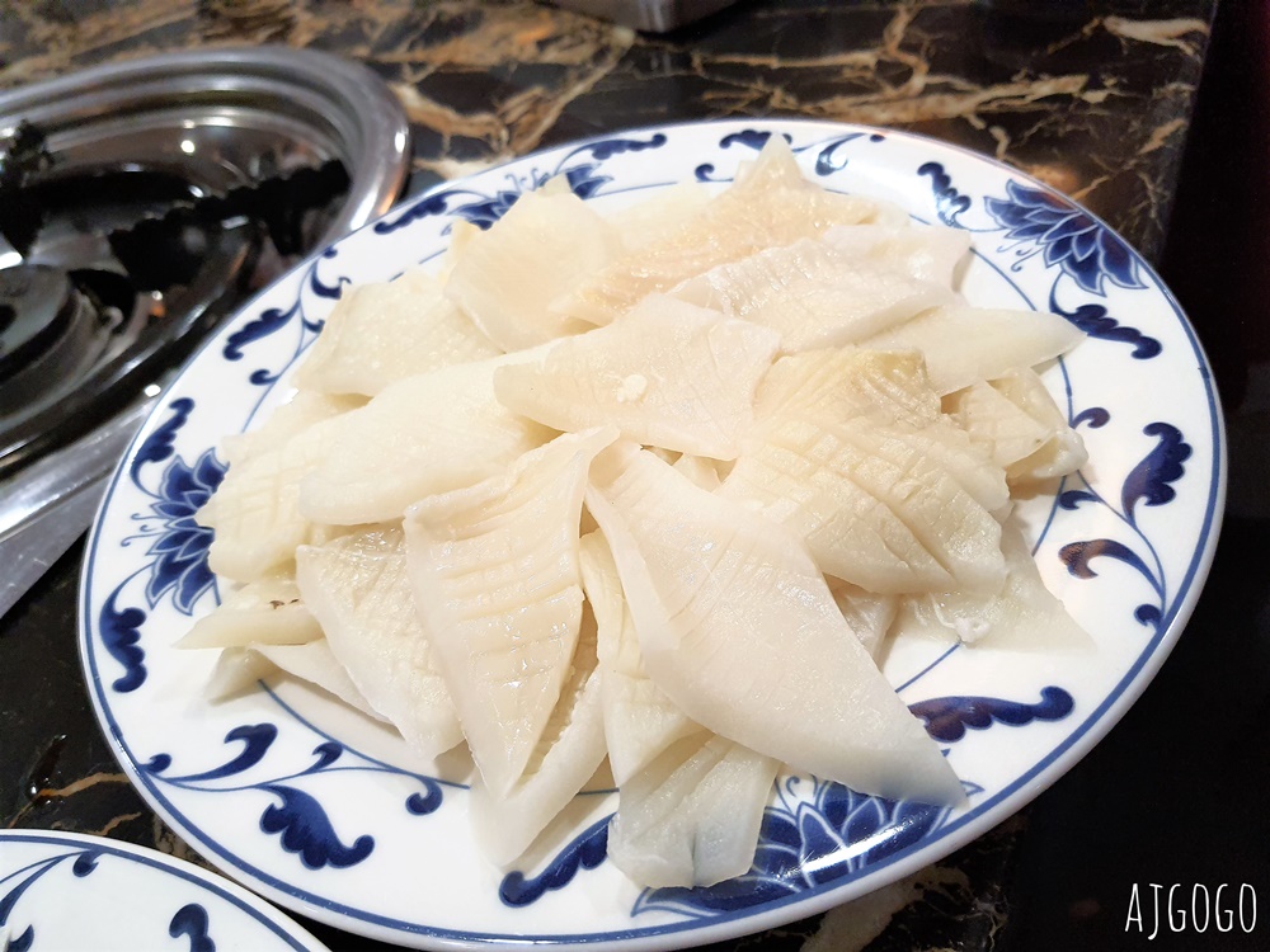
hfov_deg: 67.3
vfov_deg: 53.1
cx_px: 635
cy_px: 476
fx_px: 954
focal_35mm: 26
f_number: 1.7
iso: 200
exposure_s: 1/100
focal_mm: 4.32
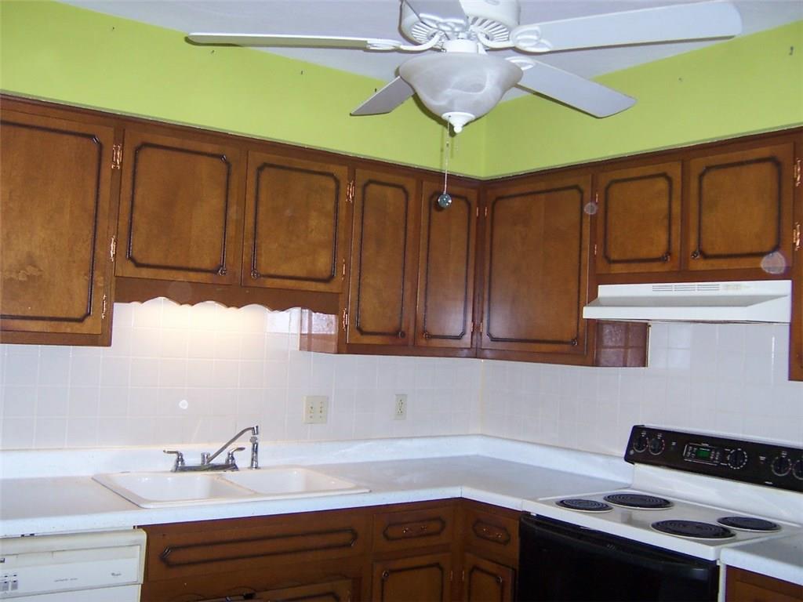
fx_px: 835
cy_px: 301
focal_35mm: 36
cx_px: 402
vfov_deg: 39.7
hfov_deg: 51.4
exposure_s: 1/60
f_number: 2.8
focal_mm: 5.6
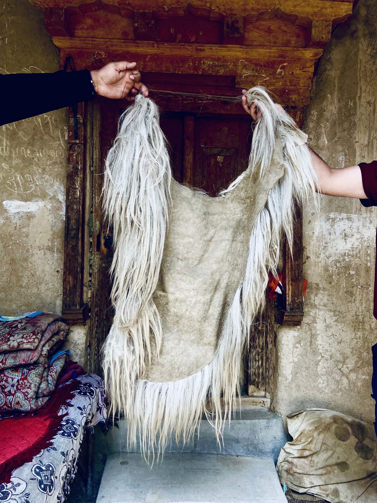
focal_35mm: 26
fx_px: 378
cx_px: 188
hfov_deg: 53.1
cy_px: 252
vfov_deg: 67.3
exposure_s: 1/990
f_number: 1.8
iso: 32
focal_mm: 4.25
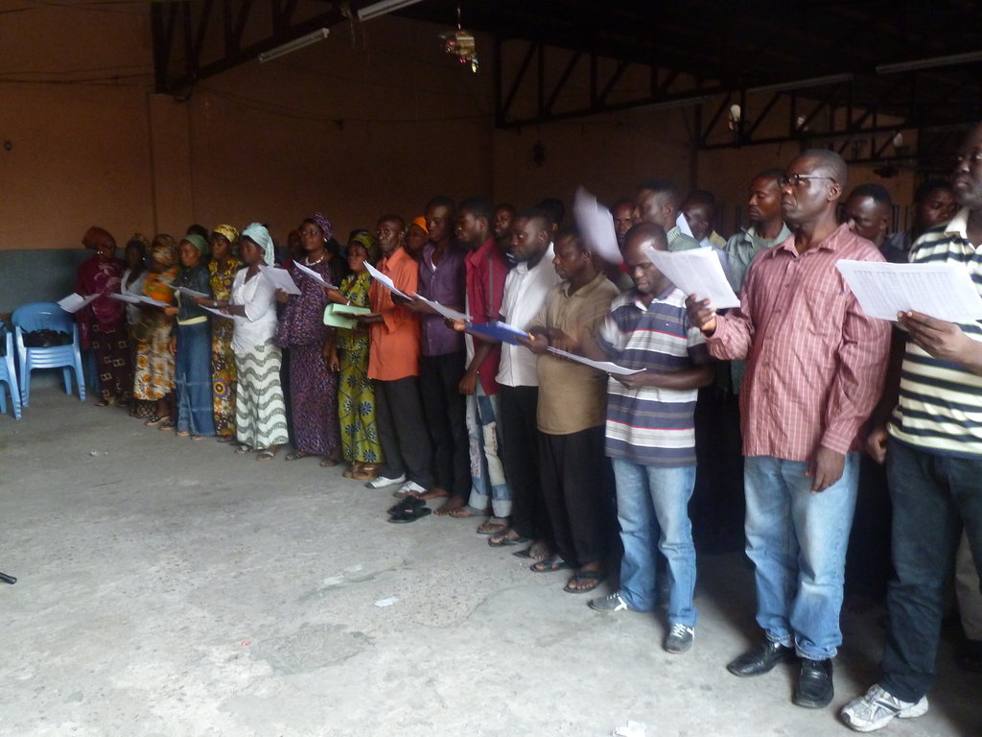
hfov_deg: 61.7
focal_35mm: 29
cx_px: 491
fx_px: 823
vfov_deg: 48.2
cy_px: 368
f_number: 3.4
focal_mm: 4.7
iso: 400
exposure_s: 1/5
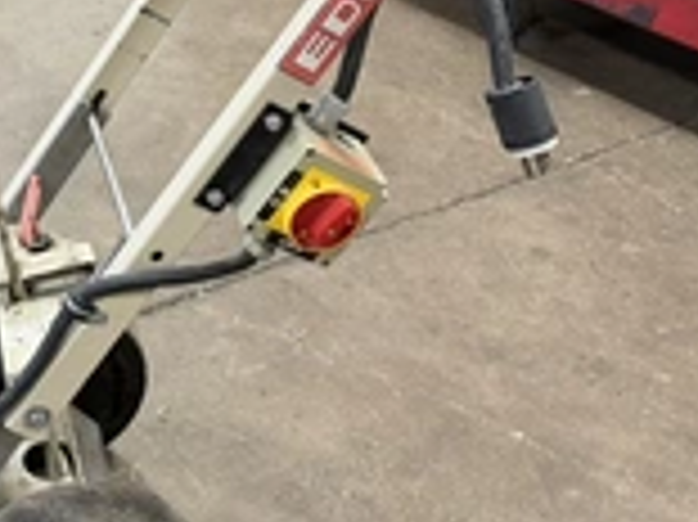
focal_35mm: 62
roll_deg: -0.4
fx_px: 1249
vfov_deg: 23.4
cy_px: 130
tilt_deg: -27.0
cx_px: 50
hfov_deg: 29.7
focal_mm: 6.76
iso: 320
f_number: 1.78
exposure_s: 1/60
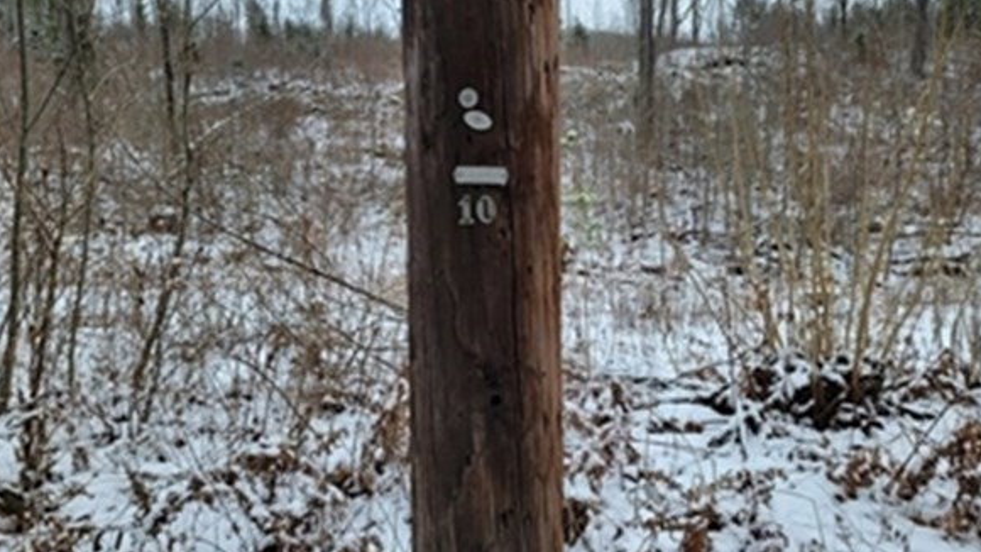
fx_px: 702
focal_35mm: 27
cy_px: 269
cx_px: 488
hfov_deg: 69.9
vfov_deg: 42.9
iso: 16
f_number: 1.8
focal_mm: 6.7
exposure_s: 1/262
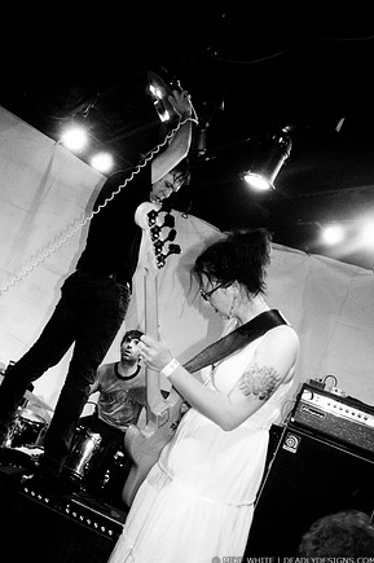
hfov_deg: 42.2
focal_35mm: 31
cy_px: 276
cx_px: 186
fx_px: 484
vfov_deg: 60.3
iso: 1250
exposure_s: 1/40
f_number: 2.8
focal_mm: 20
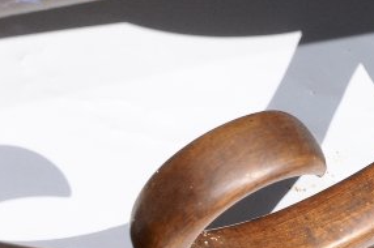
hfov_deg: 8.5
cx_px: 507
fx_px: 2480
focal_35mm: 239
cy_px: 11
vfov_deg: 5.7
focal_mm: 38
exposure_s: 1/250
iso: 200
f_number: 13
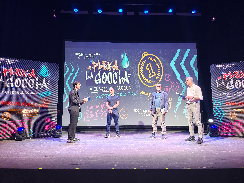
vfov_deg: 58.9
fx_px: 162
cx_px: 122
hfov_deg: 73.9
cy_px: 92
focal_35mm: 23
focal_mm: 6.06
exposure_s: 1/91
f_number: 1.6
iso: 500
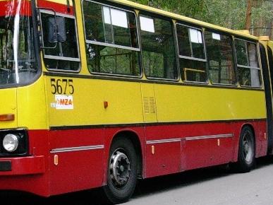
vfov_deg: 15.9
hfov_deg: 21.1
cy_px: 110
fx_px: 733
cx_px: 124
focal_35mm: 93
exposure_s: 1/55.3
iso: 70
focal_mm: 6.7
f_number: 2.9
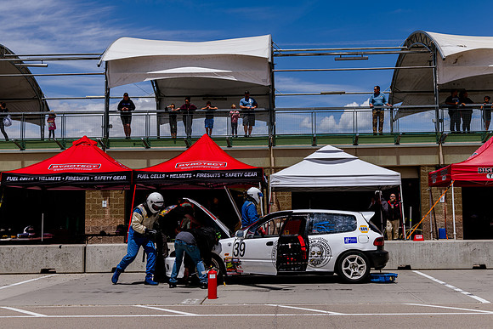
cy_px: 144
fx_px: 642
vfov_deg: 28.7
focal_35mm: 47
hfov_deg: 42.0
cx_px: 259
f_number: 7.1
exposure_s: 1/500
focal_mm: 38
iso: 64
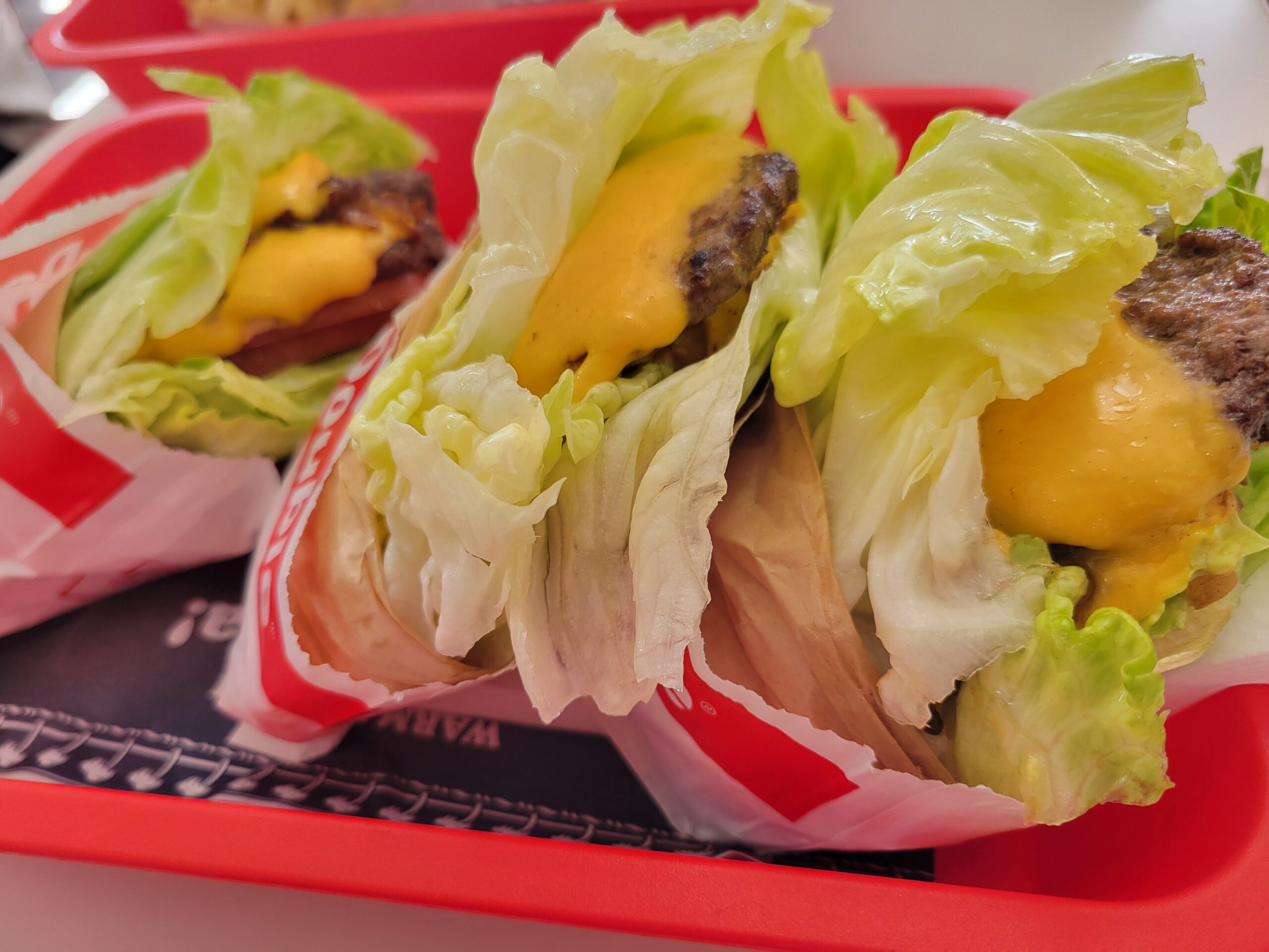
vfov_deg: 53.1
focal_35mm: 26
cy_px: 476
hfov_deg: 67.3
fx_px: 953
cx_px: 634
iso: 50
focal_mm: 5.4
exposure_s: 1/120
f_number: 1.8
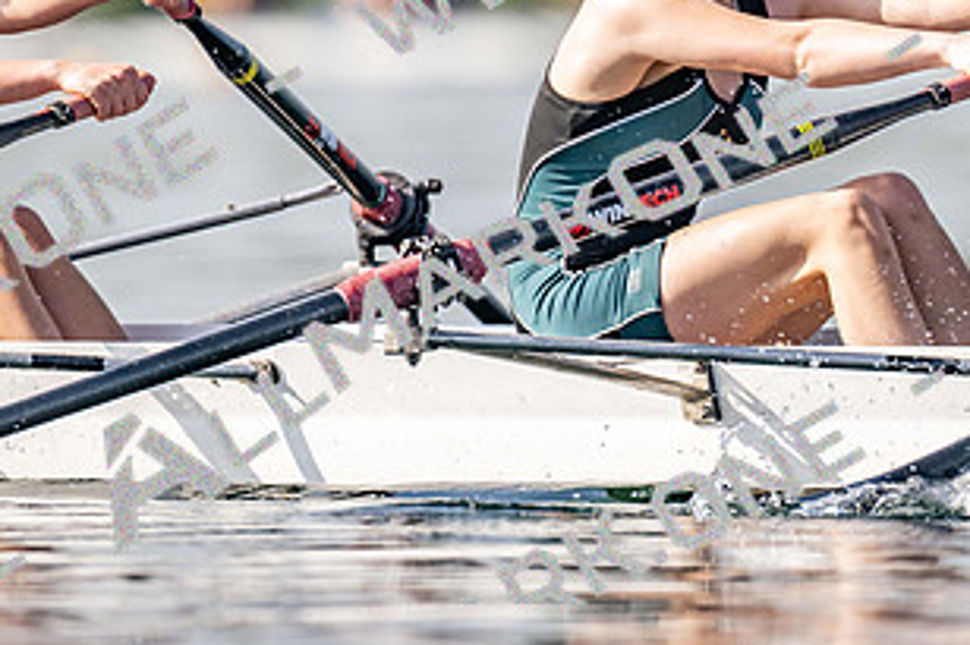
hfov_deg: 1.8
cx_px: 743
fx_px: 30430
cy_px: 64
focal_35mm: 1130
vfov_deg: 1.2
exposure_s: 1/2500
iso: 280
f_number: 5.6
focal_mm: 600
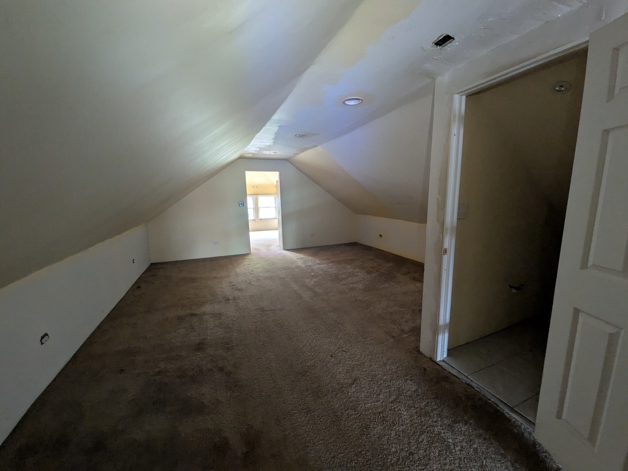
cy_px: 236
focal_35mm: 14
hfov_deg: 102.1
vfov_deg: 85.7
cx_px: 314
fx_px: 254
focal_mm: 1.85
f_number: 2.2
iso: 81
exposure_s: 1/24.4
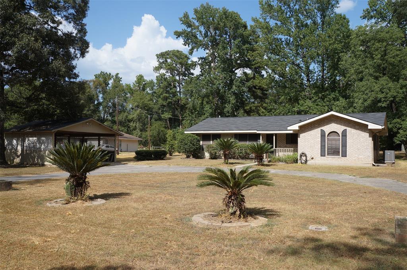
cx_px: 204
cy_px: 135
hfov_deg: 59.6
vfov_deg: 41.6
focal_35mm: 32
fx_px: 356
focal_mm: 21
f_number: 8
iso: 200
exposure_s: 1/640
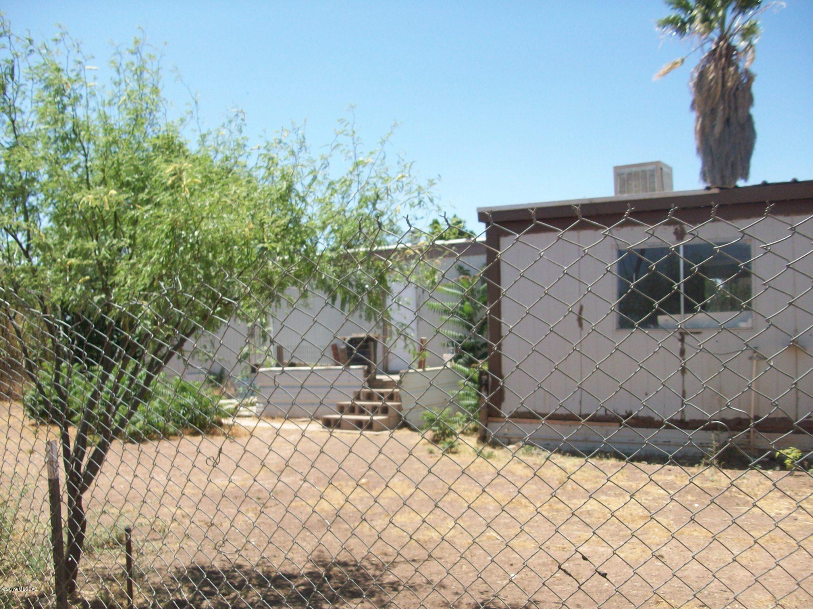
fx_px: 799
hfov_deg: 54.0
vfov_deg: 41.8
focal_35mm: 34
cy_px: 304
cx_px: 406
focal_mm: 5.7
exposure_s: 1/608
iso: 64
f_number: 2.8
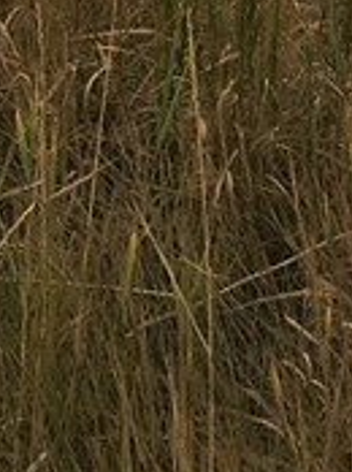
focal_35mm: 171
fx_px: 2324
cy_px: -890
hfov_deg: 8.1
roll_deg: +1.6
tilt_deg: -4.4
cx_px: -444
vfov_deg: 9.4
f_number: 2.2
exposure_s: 1/663
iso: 25
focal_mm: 4.15
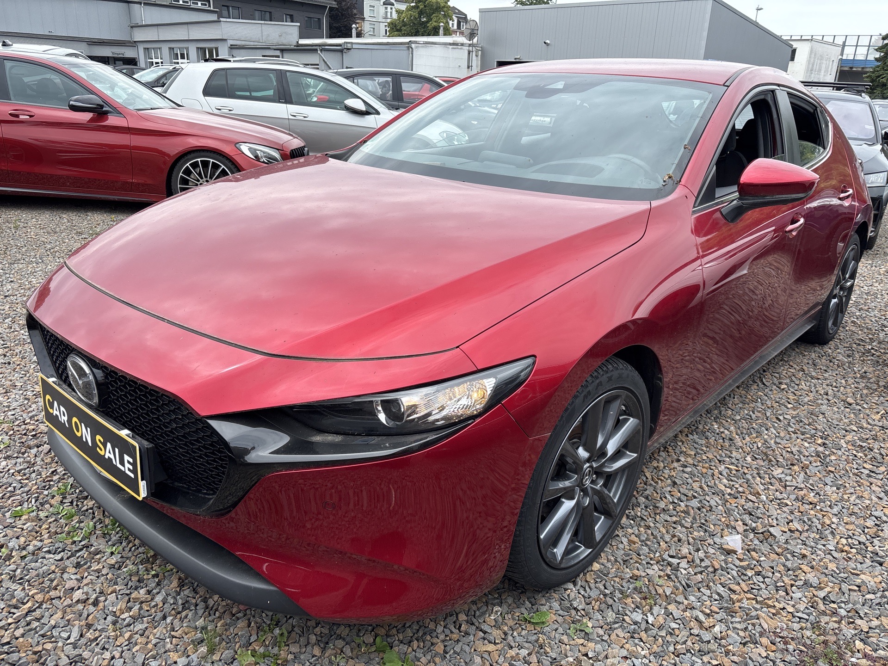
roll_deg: -1.8
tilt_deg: -19.3
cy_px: 333
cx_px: 444
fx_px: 667
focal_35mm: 26
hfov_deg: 67.3
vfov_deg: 53.1
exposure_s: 1/1642
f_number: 1.6
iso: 50
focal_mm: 5.96
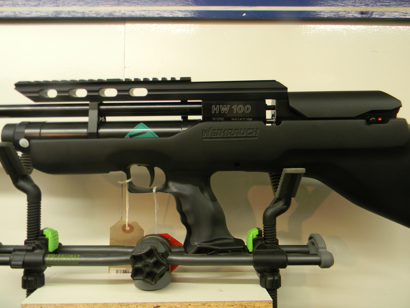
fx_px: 332
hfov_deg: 63.4
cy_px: 154
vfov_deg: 49.7
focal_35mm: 28
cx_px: 205
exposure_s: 1/30
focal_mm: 5
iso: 123
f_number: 3.5
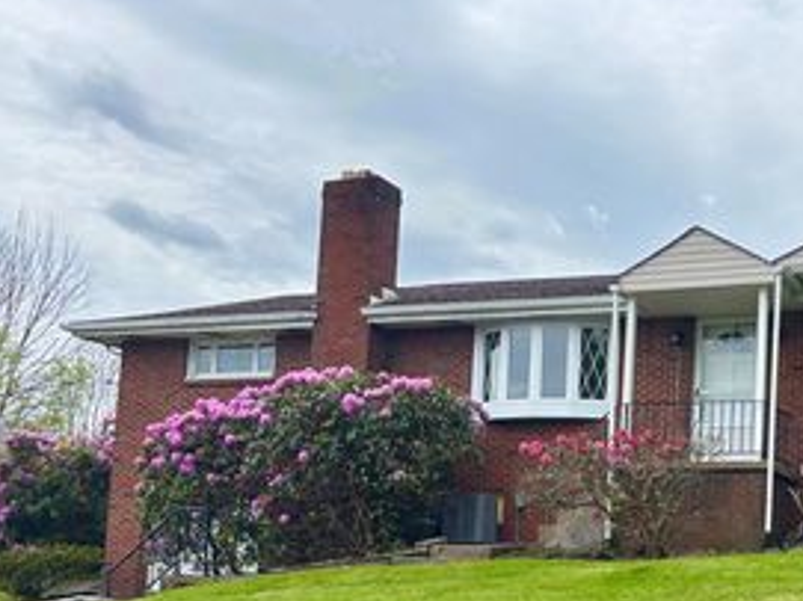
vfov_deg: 29.5
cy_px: 481
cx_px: 714
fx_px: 1113
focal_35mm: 48
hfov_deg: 37.3
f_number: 1.6
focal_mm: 5.96
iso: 50
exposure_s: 1/2857
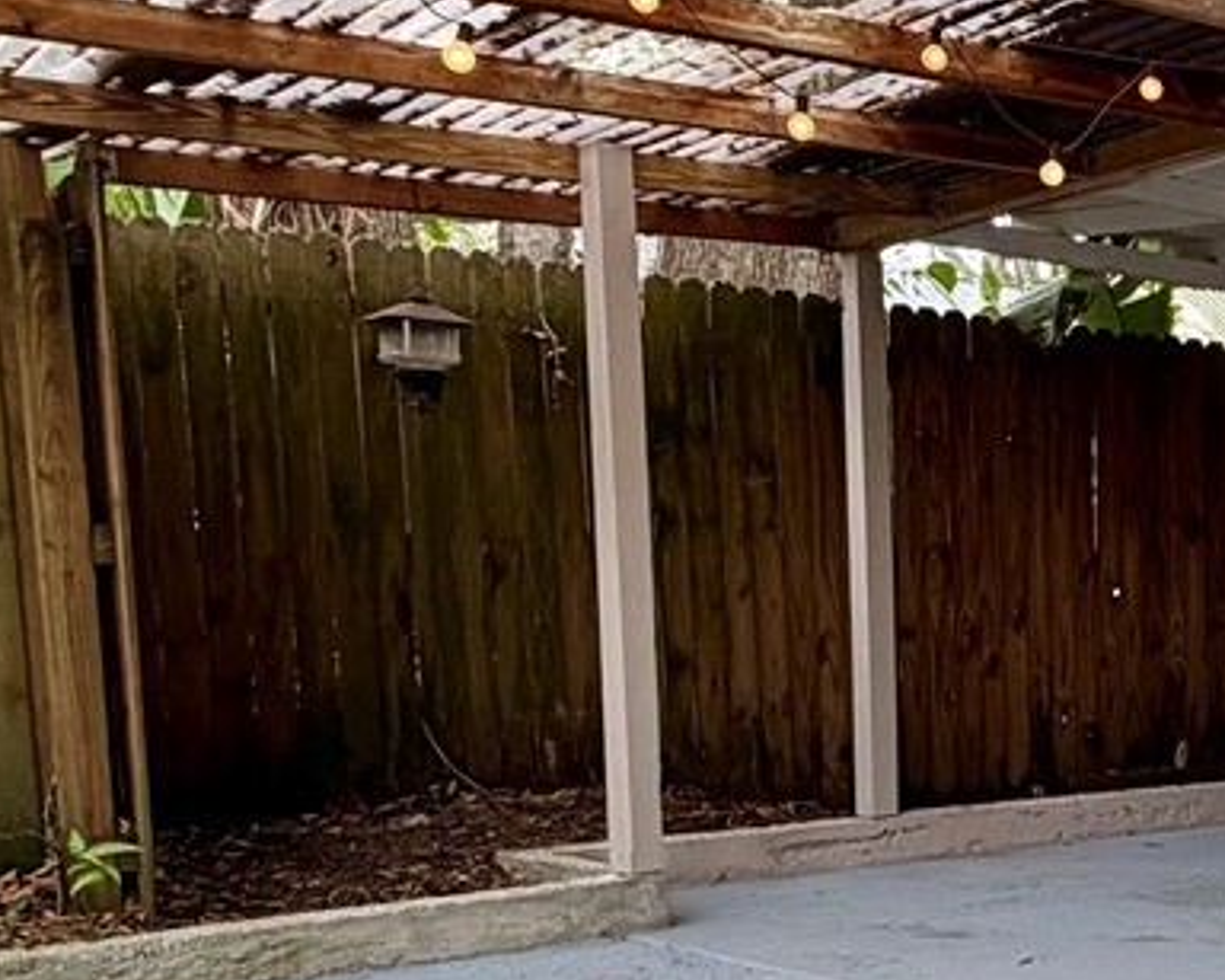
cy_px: 737
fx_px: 2066
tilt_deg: -4.2
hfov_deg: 27.0
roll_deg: +0.0
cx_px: 1649
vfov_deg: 26.3
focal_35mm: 57
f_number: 2.2
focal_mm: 2.22
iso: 80
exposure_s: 1/120
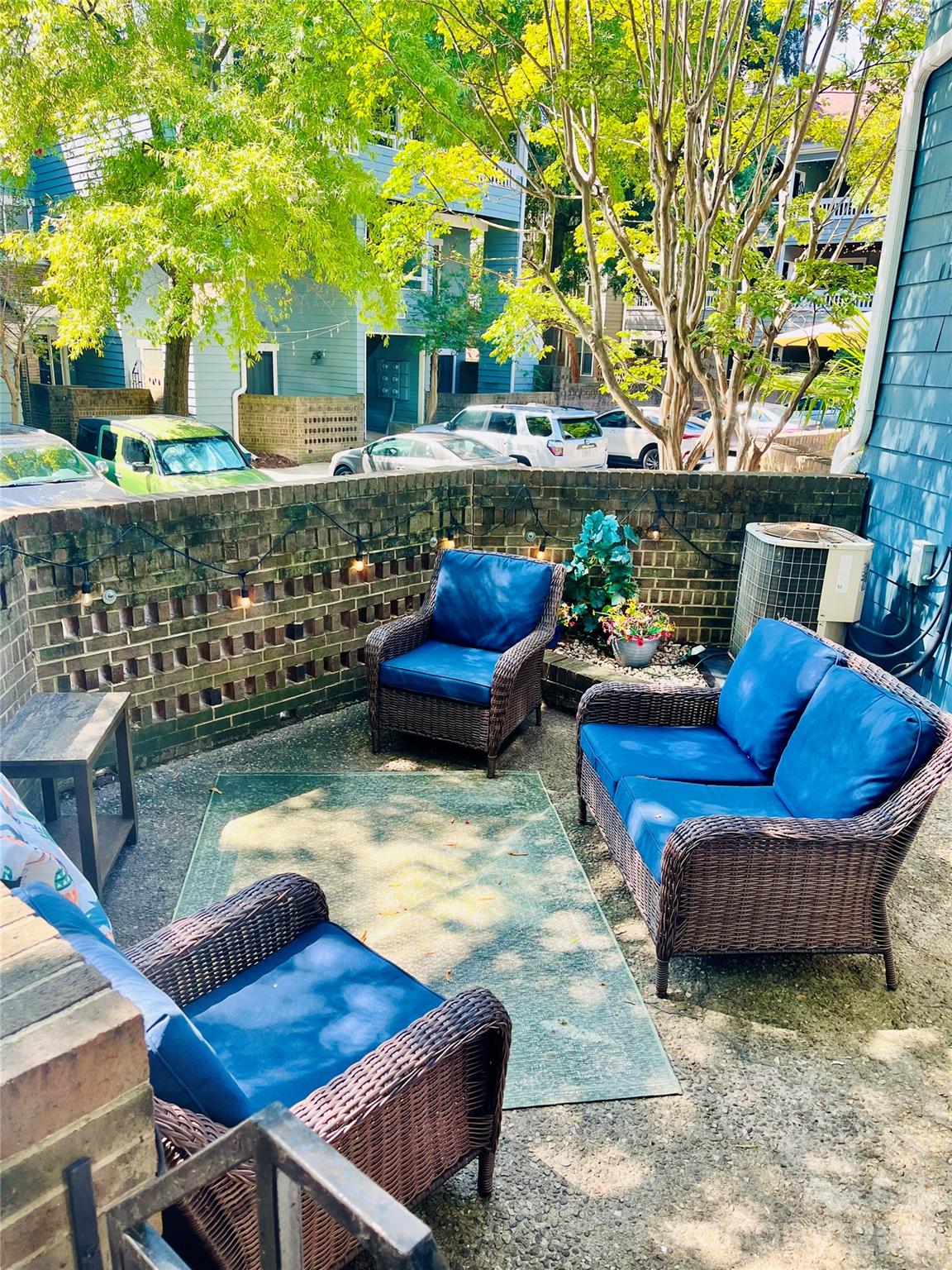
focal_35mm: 26
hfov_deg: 53.1
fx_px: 953
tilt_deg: -17.3
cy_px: 635
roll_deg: -1.4
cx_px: 476
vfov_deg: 67.3
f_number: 1.6
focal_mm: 5.1
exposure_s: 1/161
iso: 40
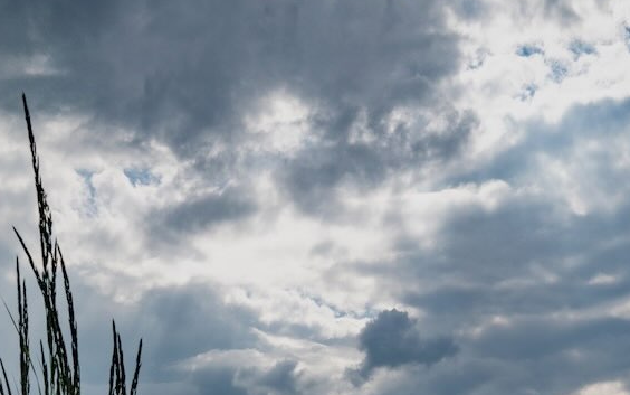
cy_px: 643
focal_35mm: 65
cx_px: 294
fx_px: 1116
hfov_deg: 31.5
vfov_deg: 17.4
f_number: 13
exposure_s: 1/3200
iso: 400
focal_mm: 30
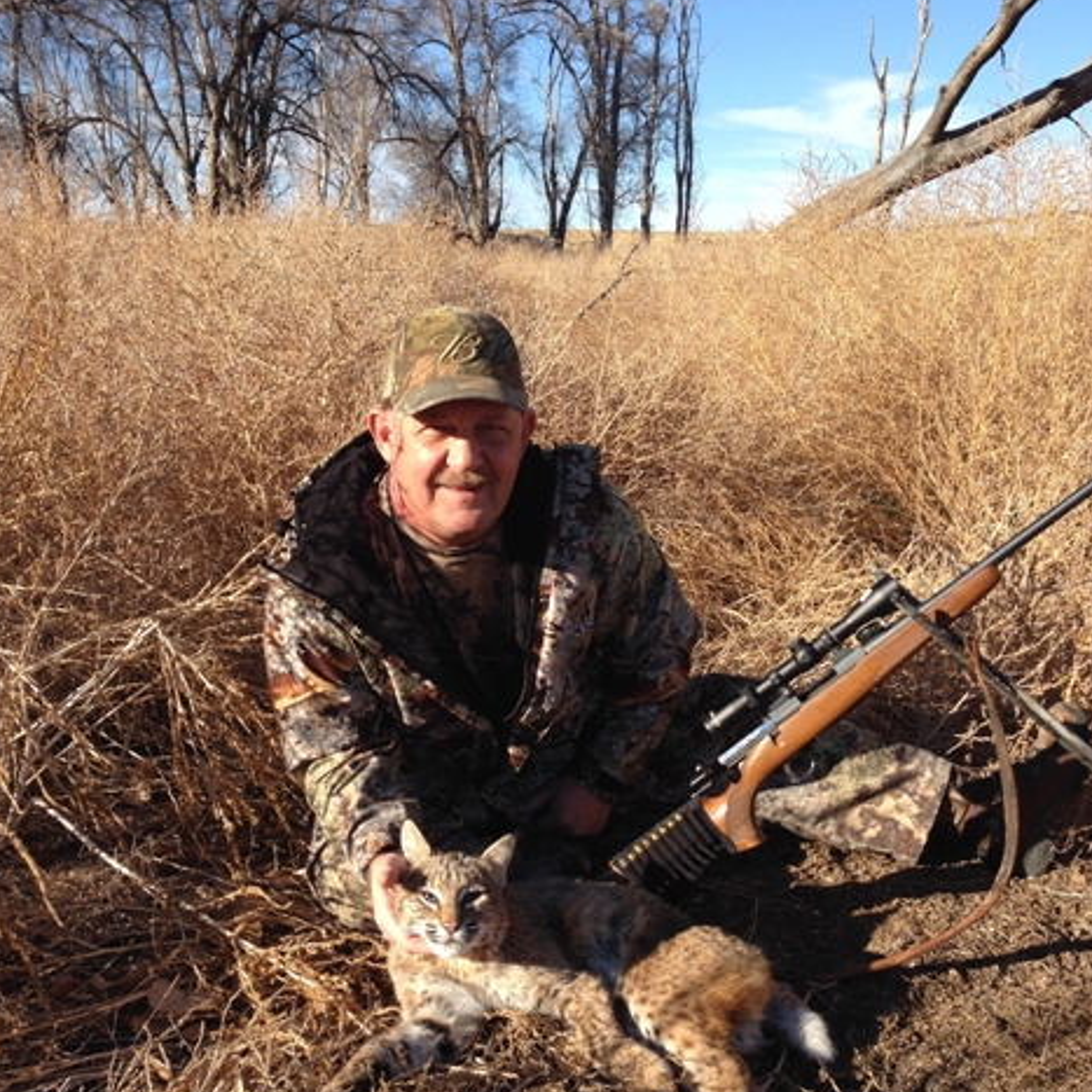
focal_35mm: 40
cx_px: 538
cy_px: 580
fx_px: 1428
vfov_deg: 41.8
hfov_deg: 41.9
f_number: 2.4
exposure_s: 1/1022
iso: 50
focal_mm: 4.12
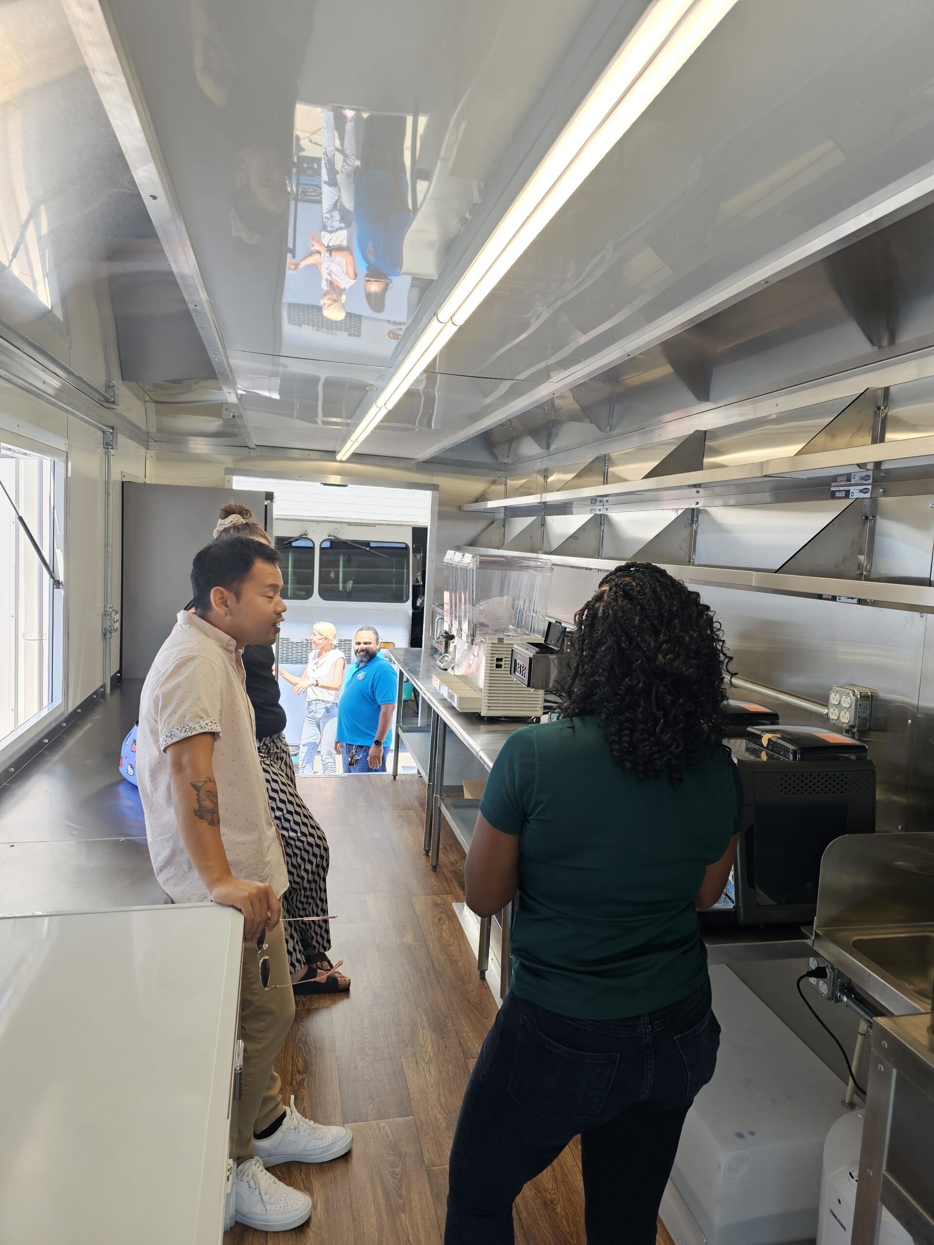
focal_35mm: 23
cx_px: 467
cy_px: 622
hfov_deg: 58.9
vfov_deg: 73.9
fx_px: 827
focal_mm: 6.3
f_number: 1.7
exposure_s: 1/120
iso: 32
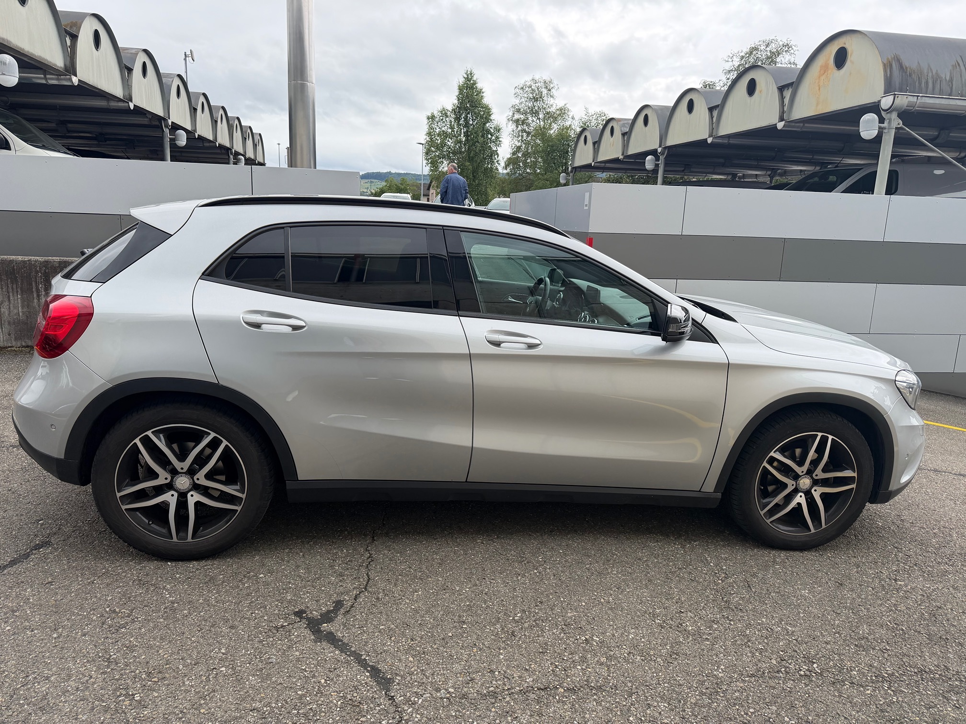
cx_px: 483
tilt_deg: -10.7
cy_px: 362
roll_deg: -2.4
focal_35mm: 24
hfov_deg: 71.6
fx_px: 670
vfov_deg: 56.8
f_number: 1.78
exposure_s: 1/1727
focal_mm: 6.76
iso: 100
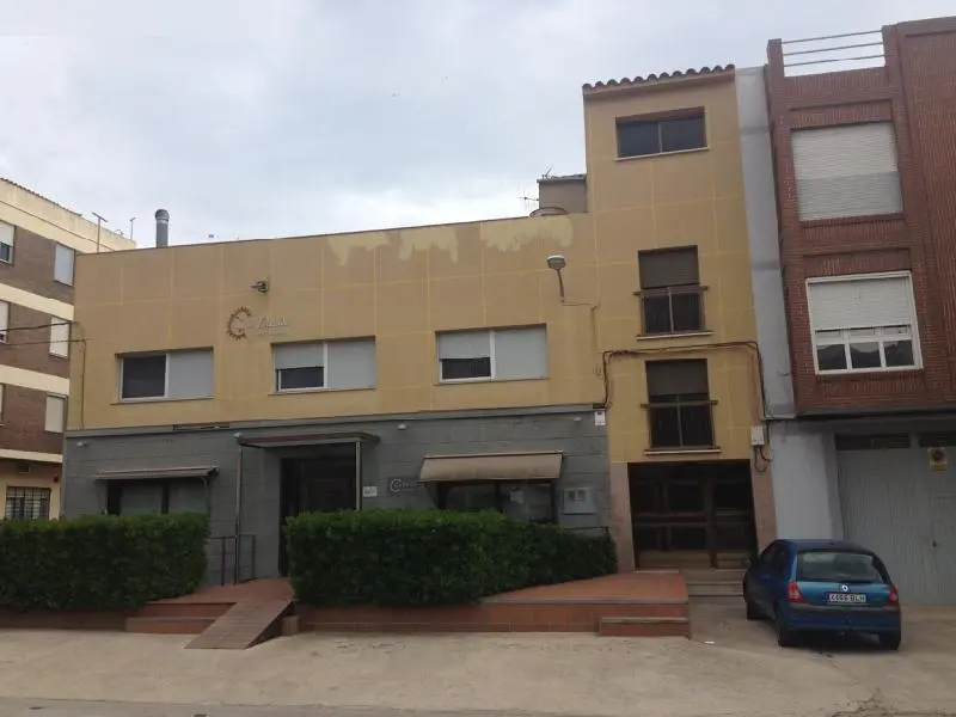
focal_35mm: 35
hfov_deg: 52.6
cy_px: 358
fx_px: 967
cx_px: 478
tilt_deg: +11.1
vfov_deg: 40.7
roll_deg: +2.3
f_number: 2.4
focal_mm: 4.28
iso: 50
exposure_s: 1/905
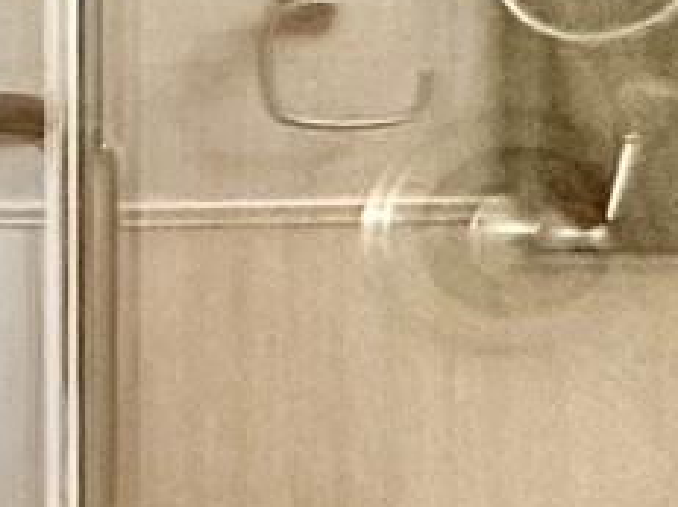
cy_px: 358
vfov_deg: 15.2
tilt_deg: +0.2
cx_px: -1514
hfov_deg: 10.5
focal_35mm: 97
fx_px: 1899
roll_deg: +0.3
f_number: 2.2
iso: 200
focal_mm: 2.22
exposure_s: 1/120
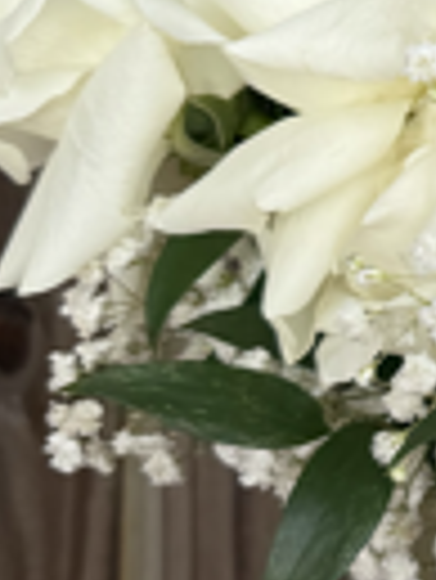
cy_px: 58
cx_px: 953
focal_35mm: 119
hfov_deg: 11.0
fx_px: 1995
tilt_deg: -16.9
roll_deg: -8.4
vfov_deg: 16.3
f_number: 1.78
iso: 80
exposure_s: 1/2169
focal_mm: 6.76
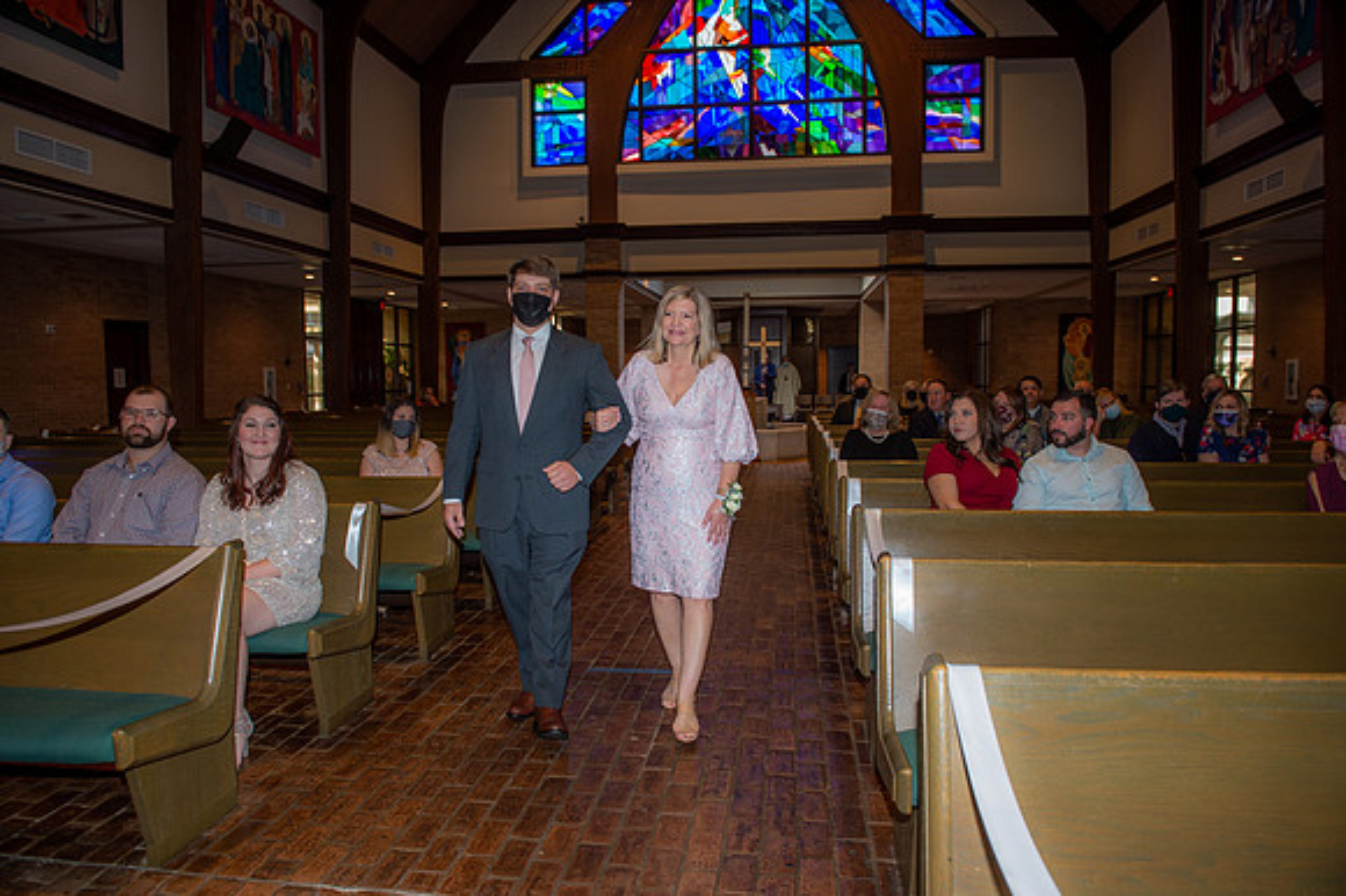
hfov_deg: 73.8
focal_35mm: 24
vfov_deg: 53.1
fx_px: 897
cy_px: 448
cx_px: 673
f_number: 5
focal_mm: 24
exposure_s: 1/100
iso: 640
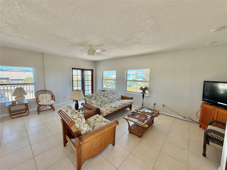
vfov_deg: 85.7
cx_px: 114
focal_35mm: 14
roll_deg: -1.2
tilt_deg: -4.7
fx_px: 92
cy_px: 85
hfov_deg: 102.1
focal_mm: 2.22
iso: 64
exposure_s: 1/173
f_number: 2.2
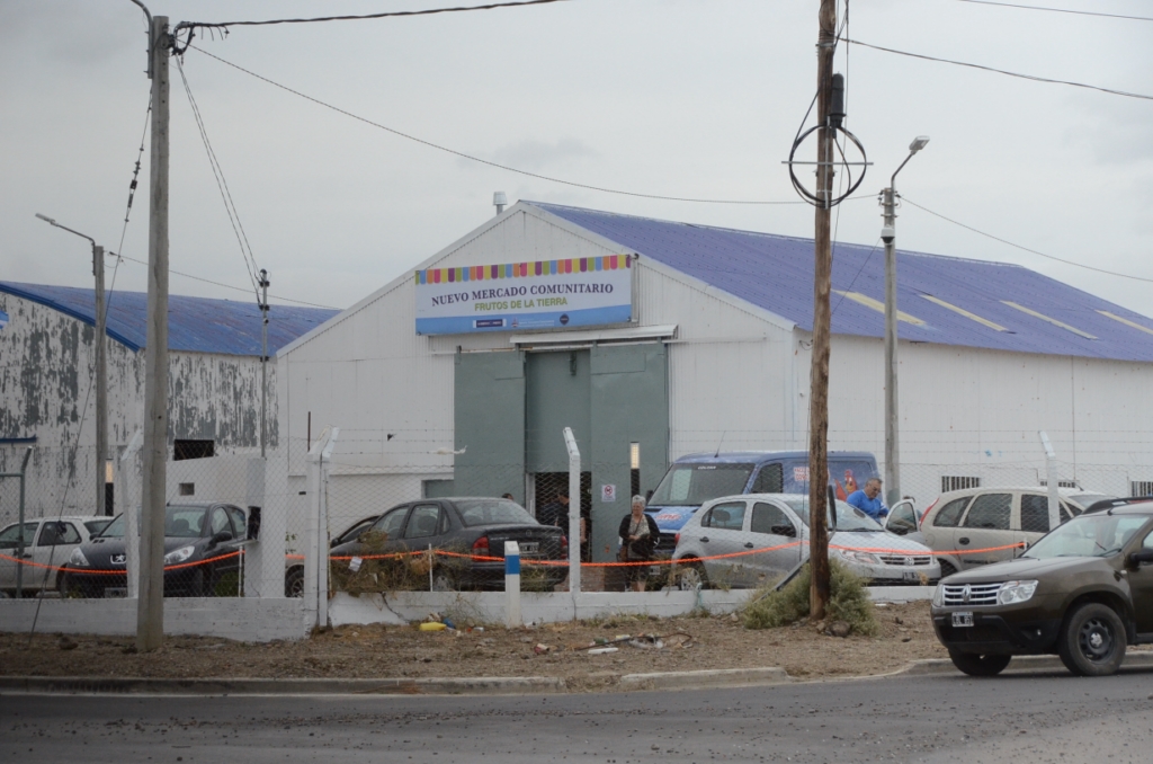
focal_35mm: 98
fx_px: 3116
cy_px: 382
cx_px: 576
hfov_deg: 21.0
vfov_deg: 14.0
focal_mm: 65
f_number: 6.3
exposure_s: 1/5000
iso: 1600
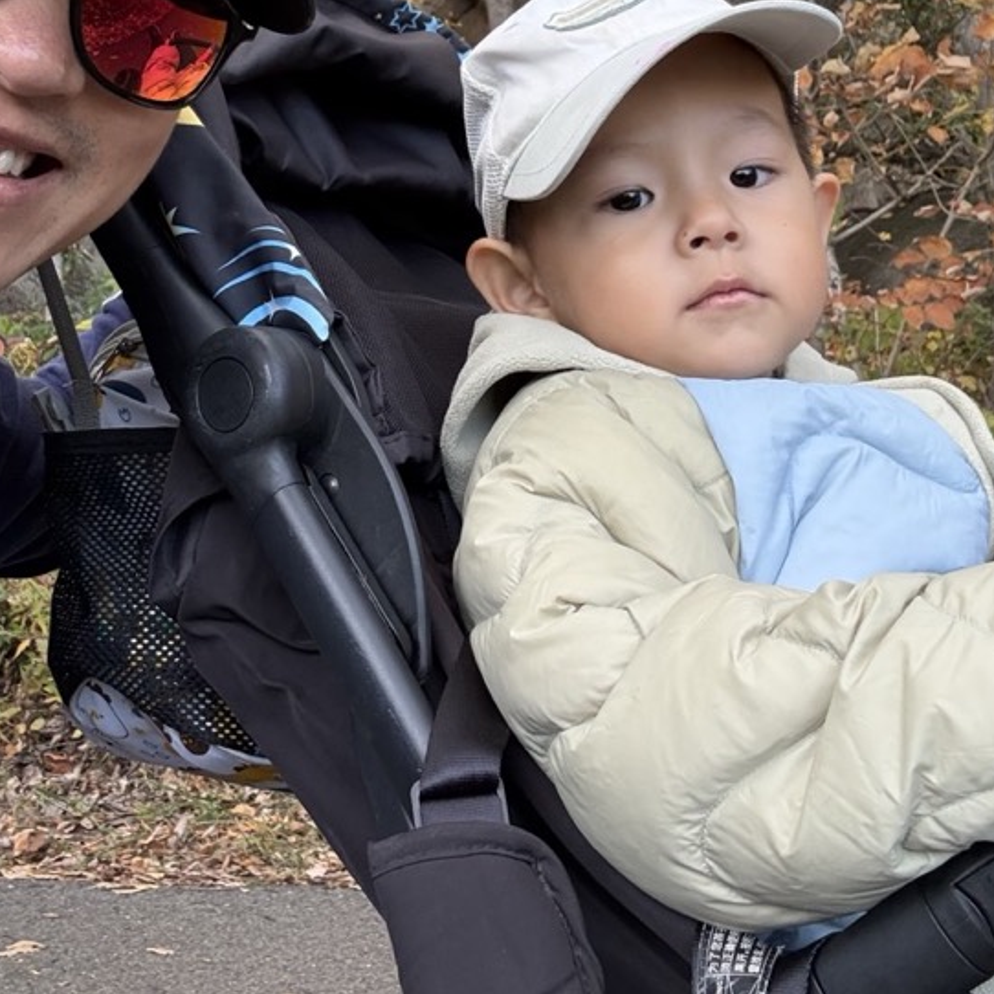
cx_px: 393
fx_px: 1429
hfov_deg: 38.2
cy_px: 264
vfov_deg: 37.5
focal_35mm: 44
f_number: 1.9
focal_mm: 2.69
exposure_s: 1/139
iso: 80
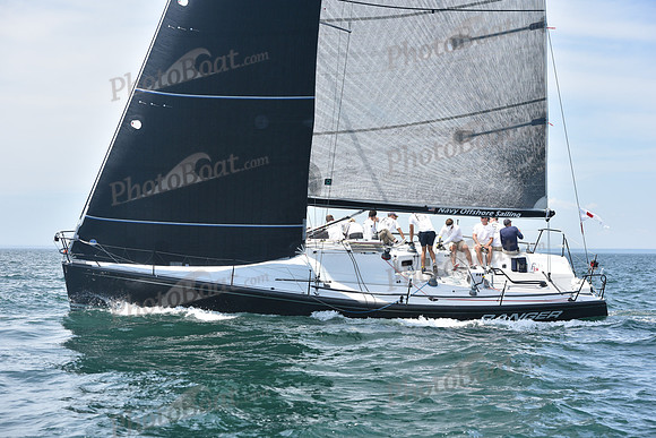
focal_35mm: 70
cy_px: 219
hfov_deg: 28.8
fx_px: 1276
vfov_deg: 19.5
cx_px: 328
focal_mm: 70
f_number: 7.1
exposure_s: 1/800
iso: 320
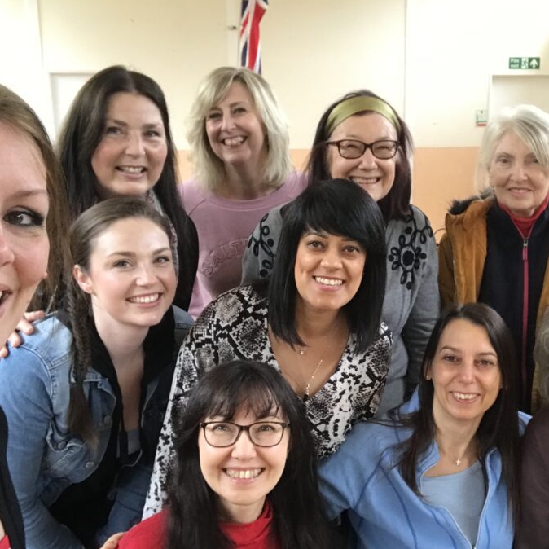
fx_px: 772
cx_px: 354
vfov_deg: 39.1
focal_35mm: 43
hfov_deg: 38.8
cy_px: 296
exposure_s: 1/33
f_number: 2.2
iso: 50
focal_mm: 2.87
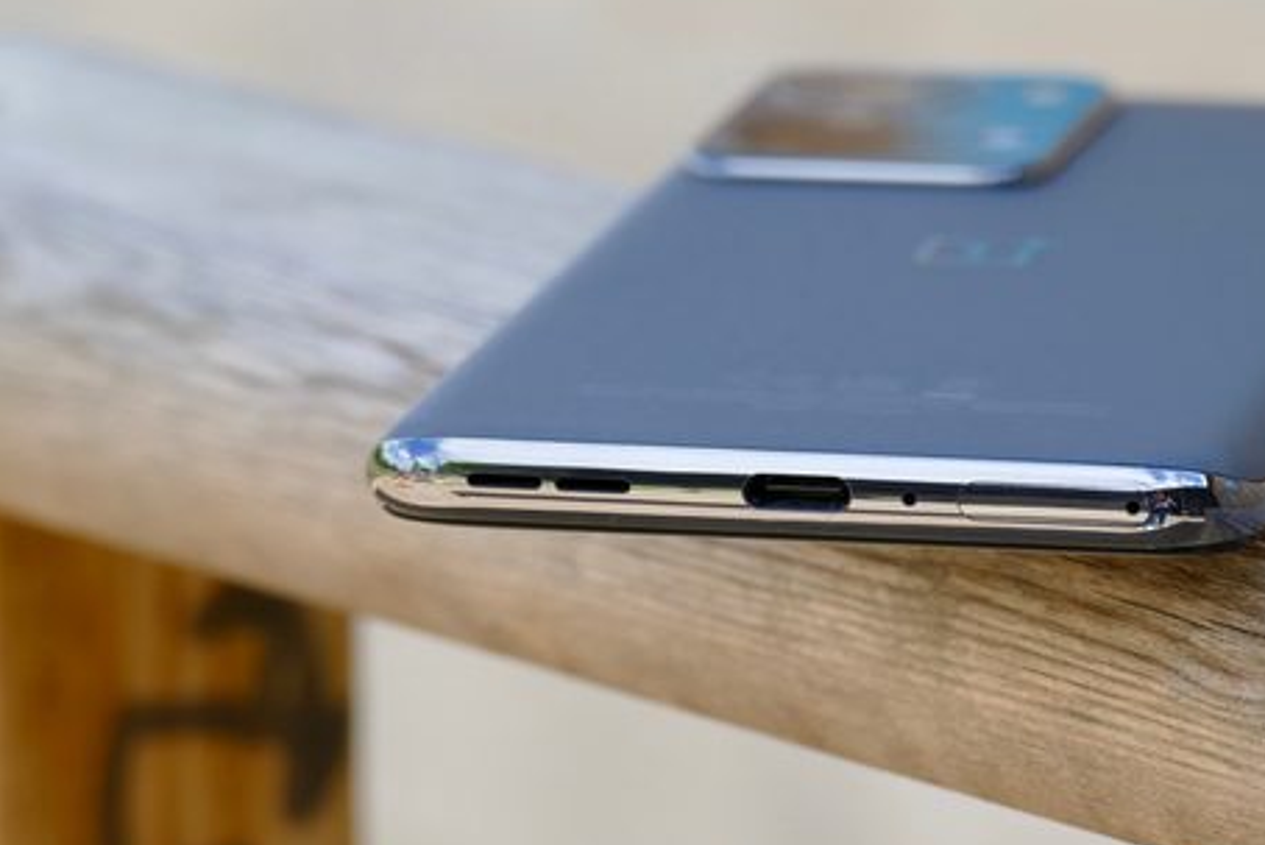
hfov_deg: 5.1
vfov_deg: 3.4
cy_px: 432
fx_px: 14200
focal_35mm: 404
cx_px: 867
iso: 125
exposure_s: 1/250
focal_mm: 92.88
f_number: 4.5
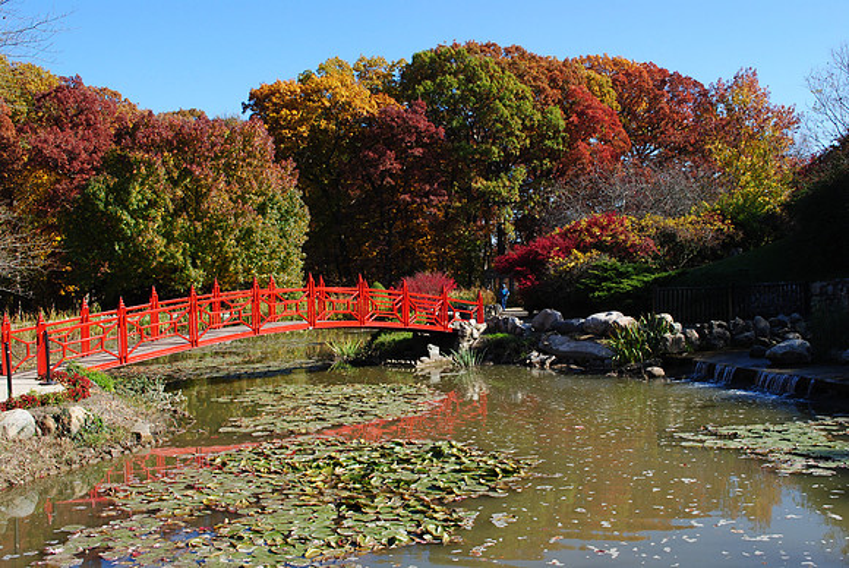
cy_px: 284
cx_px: 424
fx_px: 850
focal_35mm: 36
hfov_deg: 53.1
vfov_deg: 37.0
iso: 200
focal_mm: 24
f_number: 10
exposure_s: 1/200
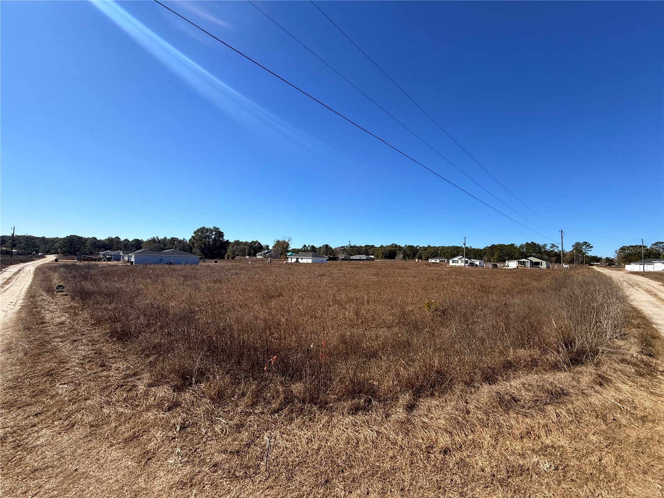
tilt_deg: +3.5
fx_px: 269
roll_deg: -2.0
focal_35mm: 14
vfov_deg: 85.7
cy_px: 249
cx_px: 332
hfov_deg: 102.1
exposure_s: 1/2320
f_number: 2.2
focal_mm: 2.22
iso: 50
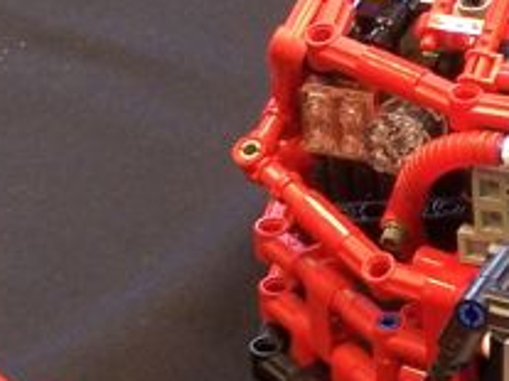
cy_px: -300
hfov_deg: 4.2
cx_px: 952
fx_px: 6833
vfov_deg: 3.2
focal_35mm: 465
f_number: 3.2
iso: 80
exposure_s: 1/4
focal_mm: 15.6
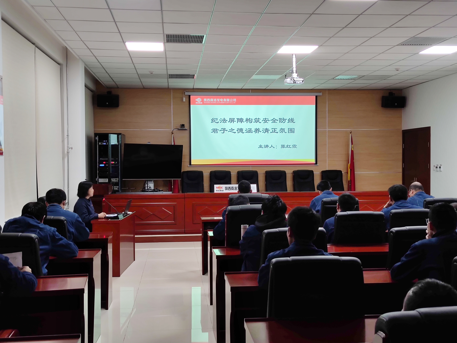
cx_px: 228
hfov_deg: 46.8
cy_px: 172
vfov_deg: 36.0
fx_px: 528
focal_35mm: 40
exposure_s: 1/62
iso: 89
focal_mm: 6.78
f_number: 1.85
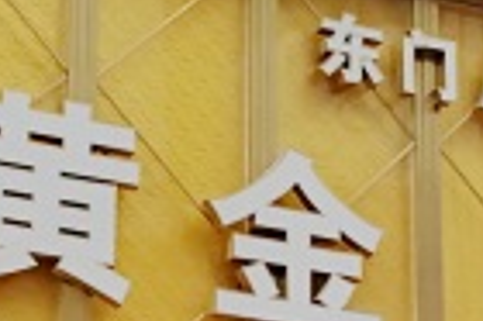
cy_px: 395
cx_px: 121
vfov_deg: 8.5
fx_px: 2144
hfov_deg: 12.8
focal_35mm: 160
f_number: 2.2
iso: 160
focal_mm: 3.84
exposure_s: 1/900
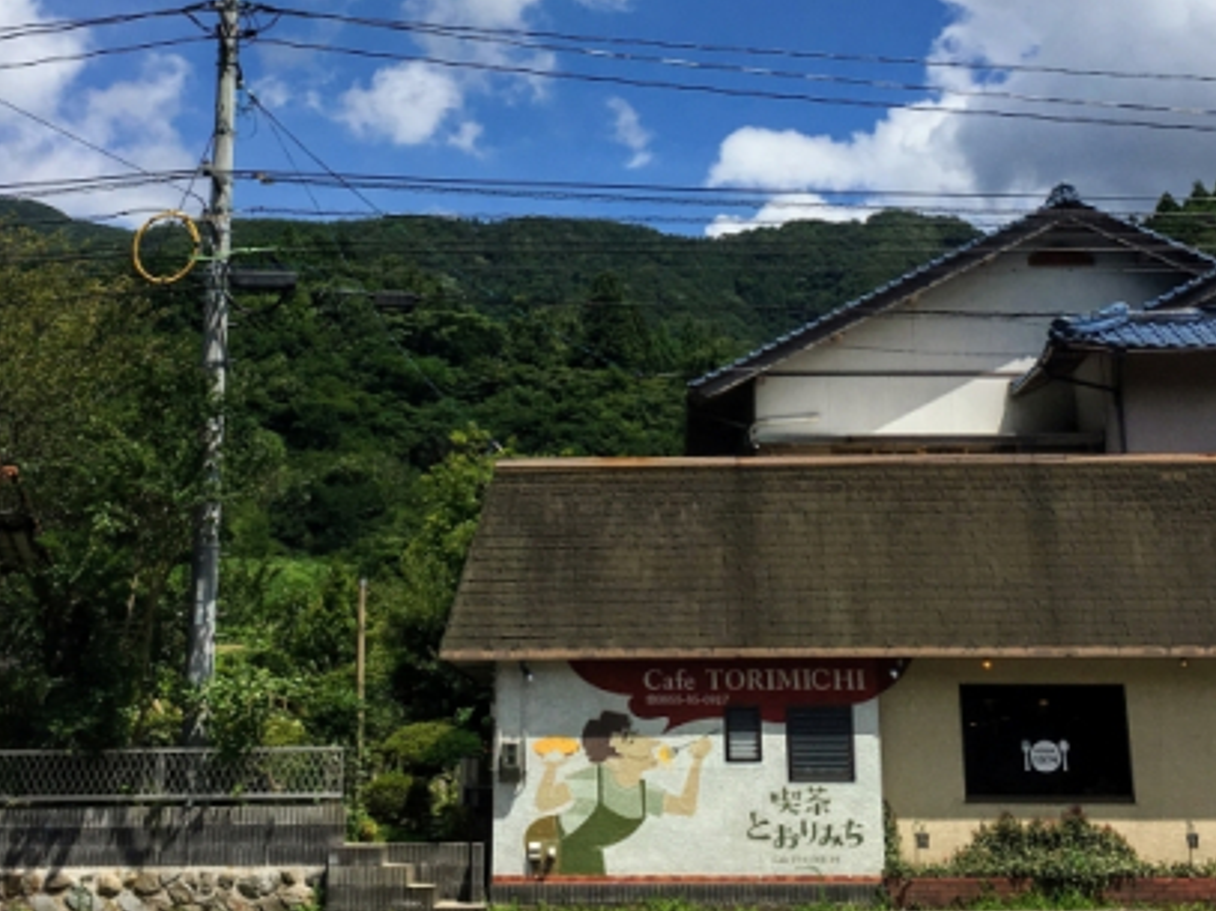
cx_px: 586
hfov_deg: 33.8
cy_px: 125
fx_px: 2002
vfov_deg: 25.0
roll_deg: +0.1
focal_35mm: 57
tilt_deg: +17.9
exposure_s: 1/3663
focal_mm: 4.15
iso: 25
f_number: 2.2
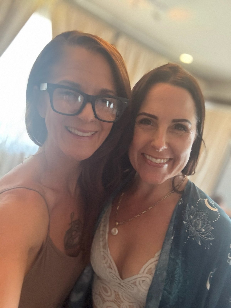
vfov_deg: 60.0
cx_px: 116
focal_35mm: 30
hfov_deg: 46.8
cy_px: 154
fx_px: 267
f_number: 1.9
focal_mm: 2.69
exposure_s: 1/30
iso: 320
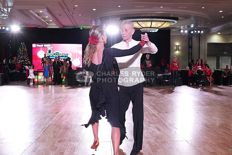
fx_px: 238
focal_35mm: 37
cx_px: 116
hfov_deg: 51.9
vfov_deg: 36.0
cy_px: 78
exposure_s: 1/320
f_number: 5.6
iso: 5000
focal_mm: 37
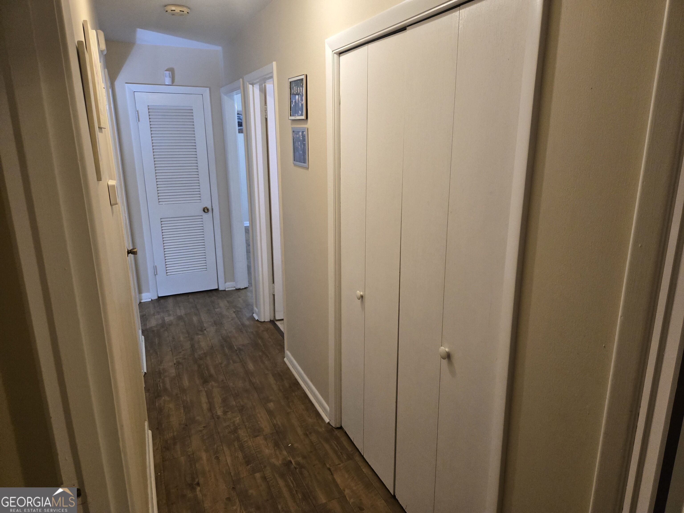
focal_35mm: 23
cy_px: 256
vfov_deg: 58.9
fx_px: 454
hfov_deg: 73.9
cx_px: 342
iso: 500
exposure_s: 1/120
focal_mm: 5.4
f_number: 1.8
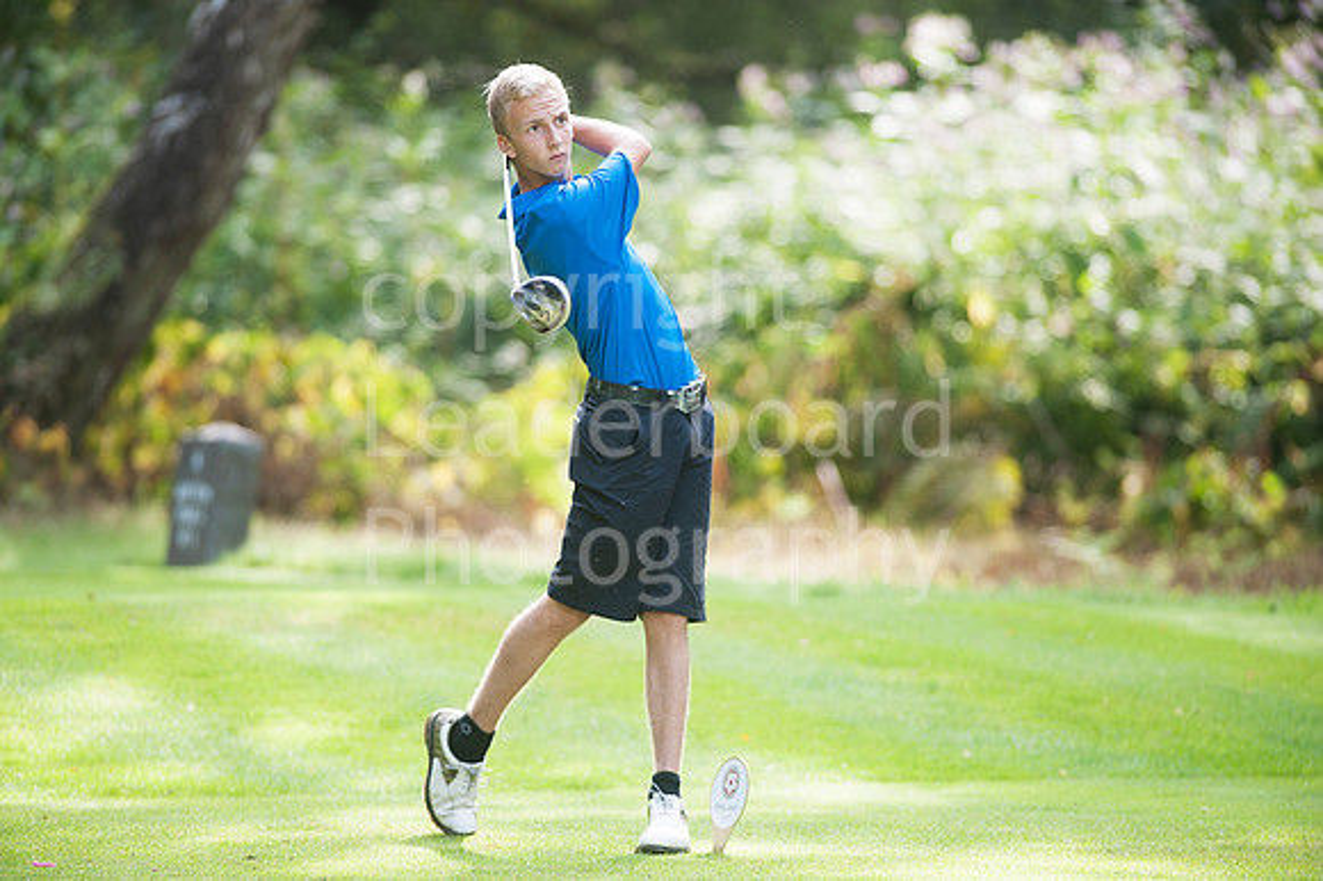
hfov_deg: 6.9
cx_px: 662
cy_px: 440
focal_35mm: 300
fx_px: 11018
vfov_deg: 4.6
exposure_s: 1/500
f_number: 4
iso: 400
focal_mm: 300
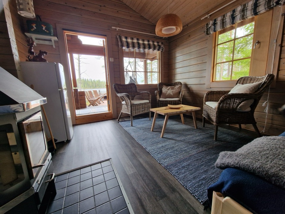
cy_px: 107
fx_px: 107
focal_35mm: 13
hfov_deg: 106.2
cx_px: 142
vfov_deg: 89.9
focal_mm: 2.2
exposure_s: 1/50
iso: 100
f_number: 2.2
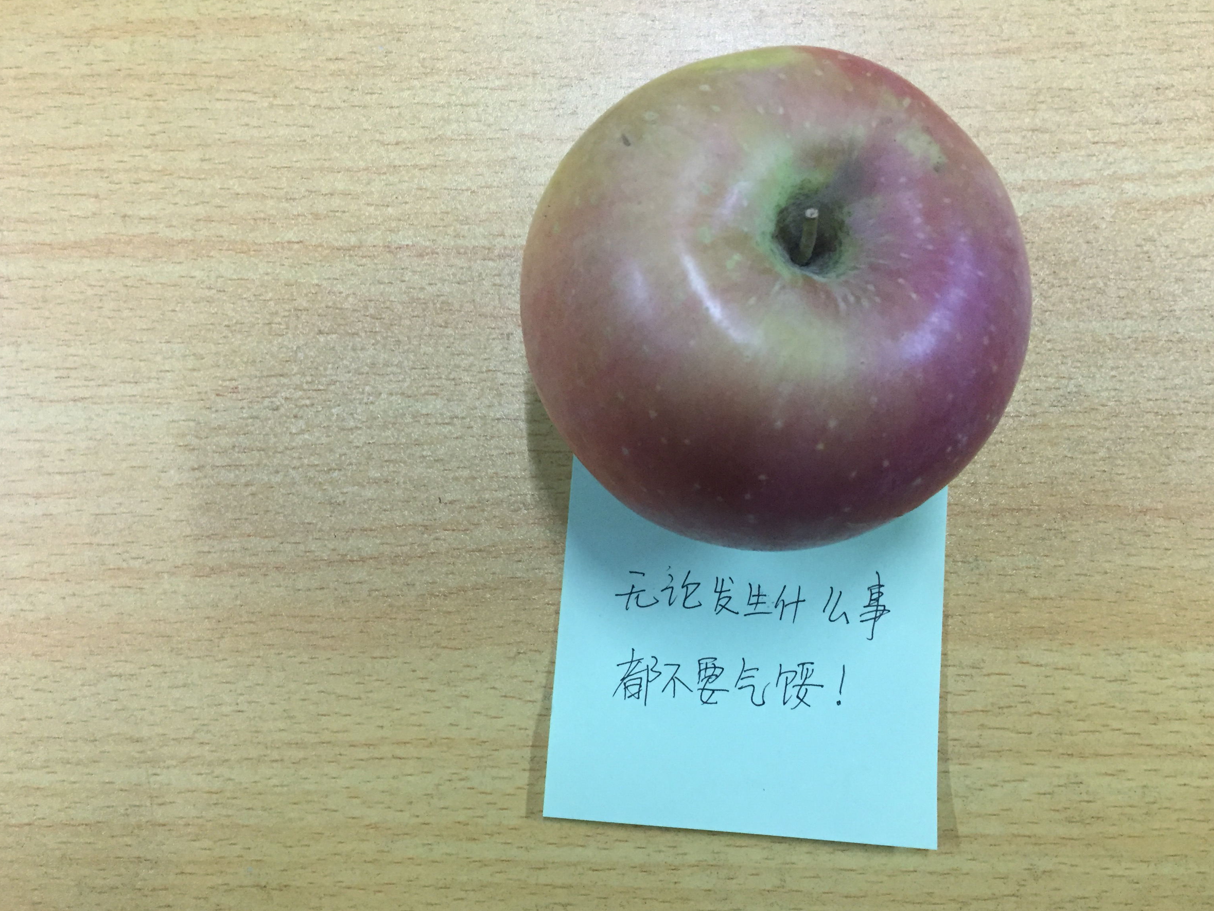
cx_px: 633
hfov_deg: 58.3
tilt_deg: -85.6
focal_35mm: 31
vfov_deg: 45.4
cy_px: 481
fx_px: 1087
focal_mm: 4.15
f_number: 2.2
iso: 250
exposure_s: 1/33
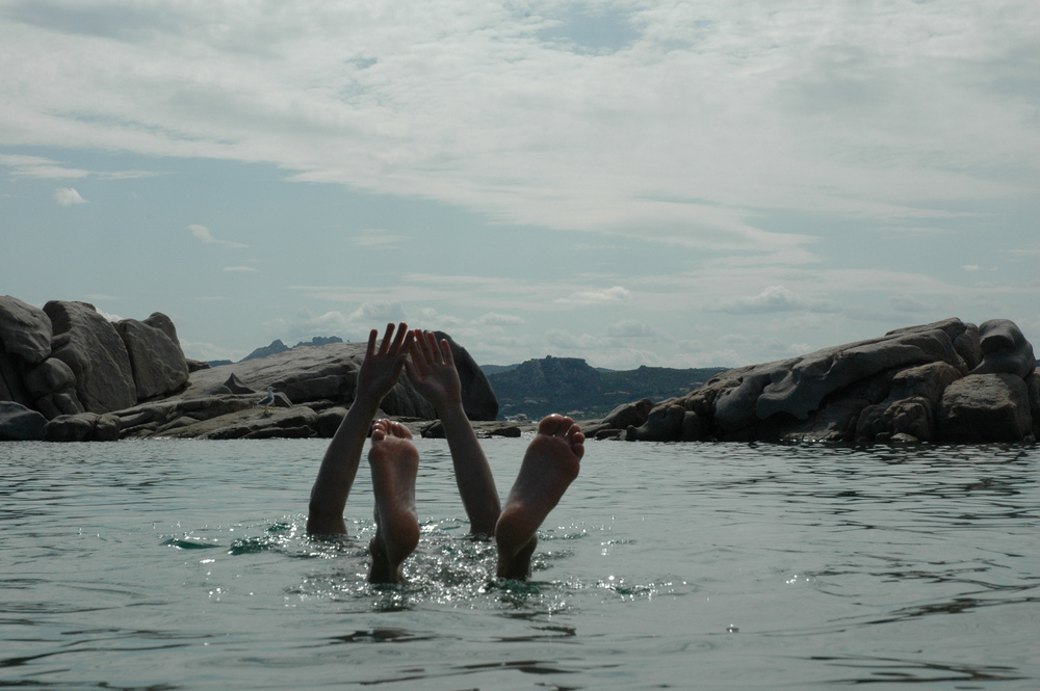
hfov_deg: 29.3
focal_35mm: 69
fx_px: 1992
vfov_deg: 19.7
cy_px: 346
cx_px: 520
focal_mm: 46
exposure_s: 1/800
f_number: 14
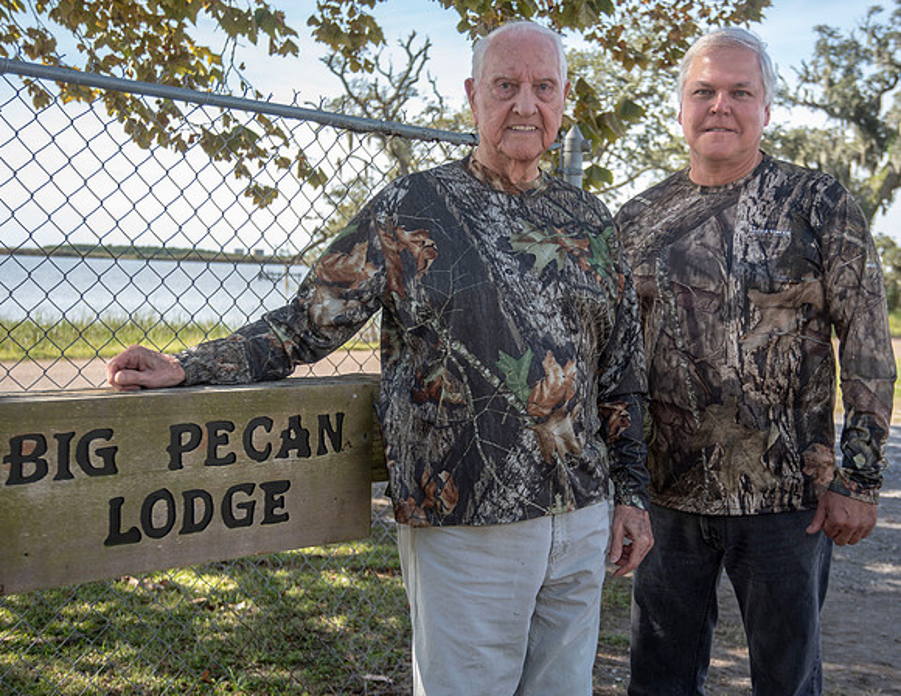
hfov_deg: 38.0
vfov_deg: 29.9
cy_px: 348
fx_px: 1303
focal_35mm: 50
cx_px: 521
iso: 100
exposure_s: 1/160
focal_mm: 45
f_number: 5.6
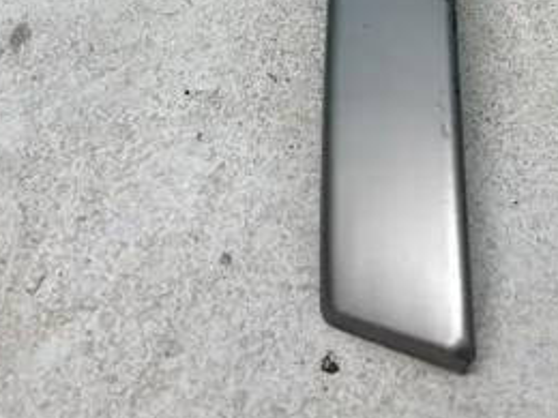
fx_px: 1032
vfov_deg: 21.3
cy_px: -81
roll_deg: +1.6
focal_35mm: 64
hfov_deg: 30.0
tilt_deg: -42.7
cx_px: 380
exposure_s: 1/100
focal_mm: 4.2
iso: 64
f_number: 1.6
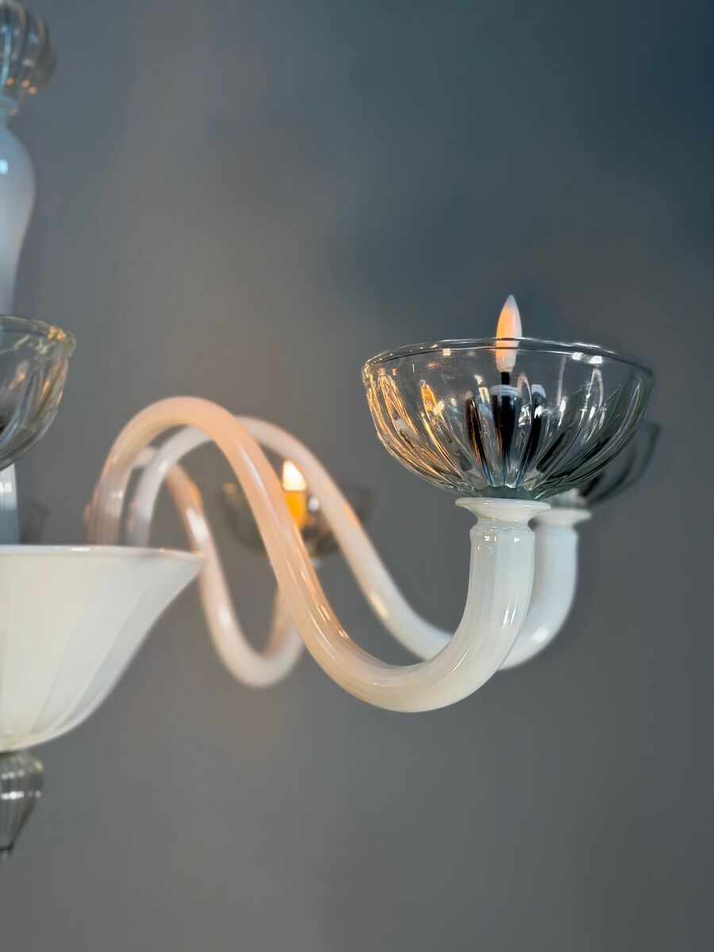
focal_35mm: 48
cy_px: 476
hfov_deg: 30.3
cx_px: 357
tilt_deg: +7.7
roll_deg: +0.8
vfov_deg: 39.7
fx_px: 1320
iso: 50
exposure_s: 1/128
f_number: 1.78
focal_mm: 6.76
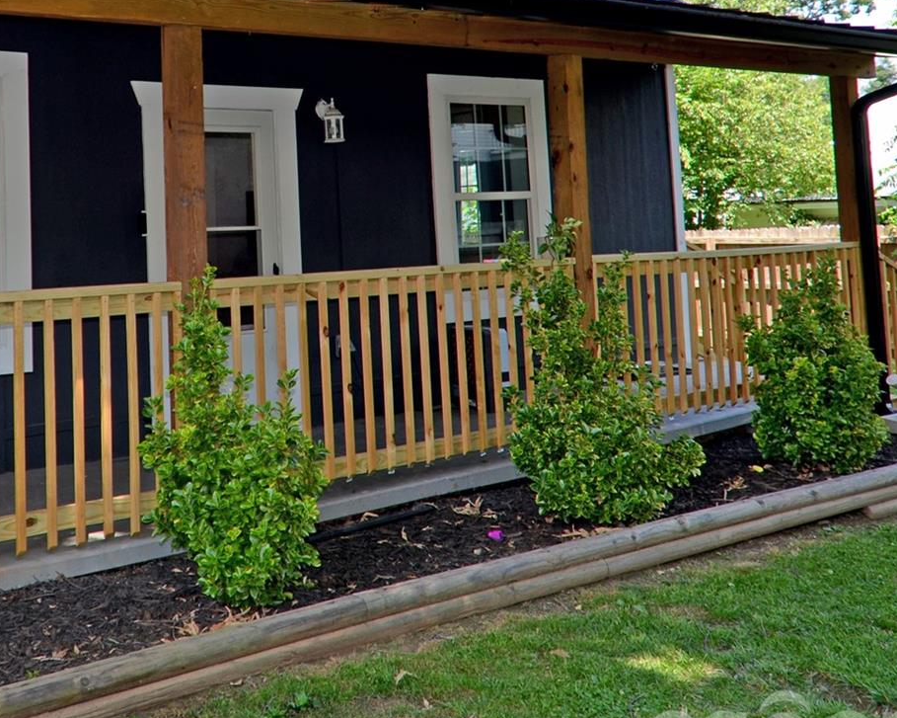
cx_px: 230
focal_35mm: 38
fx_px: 1009
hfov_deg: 46.3
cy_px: 142
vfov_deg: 37.7
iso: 100
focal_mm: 12
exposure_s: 1/250
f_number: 4.5
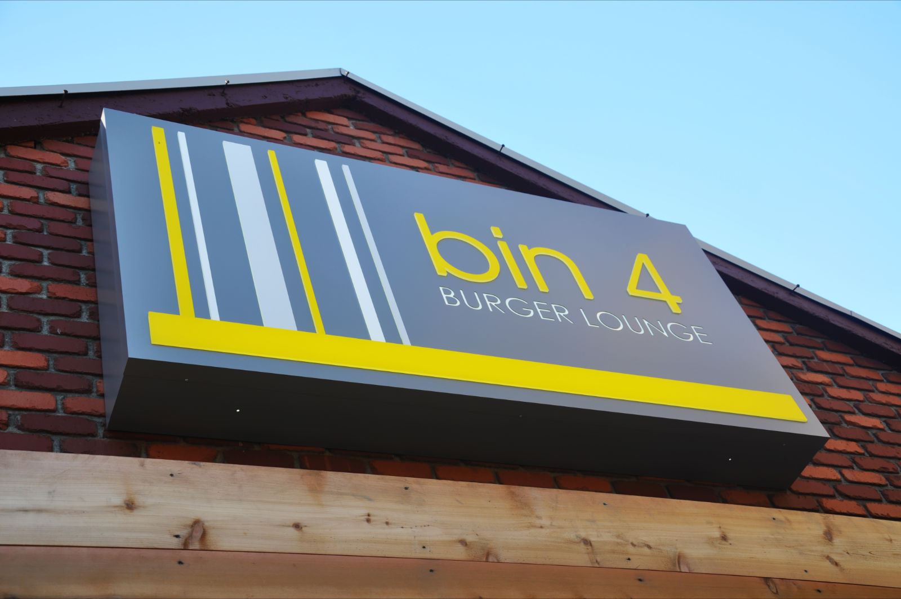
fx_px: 1200
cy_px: 300
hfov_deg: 41.2
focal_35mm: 48
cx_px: 450
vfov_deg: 28.0
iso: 200
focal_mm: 32
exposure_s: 1/125
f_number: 5.6
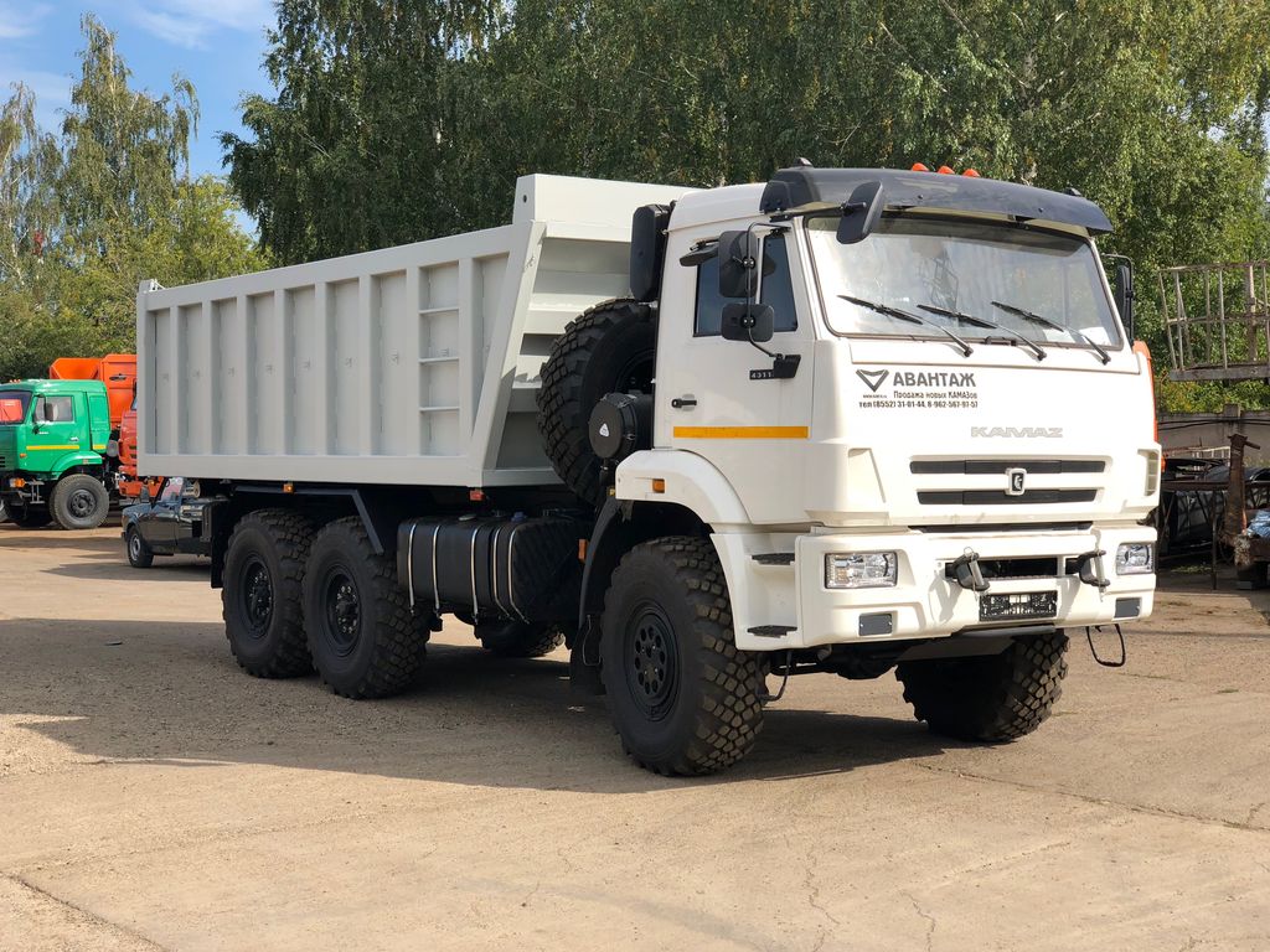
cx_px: 635
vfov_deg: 28.0
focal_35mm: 52
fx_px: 1908
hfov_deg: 36.8
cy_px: 476
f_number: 2.4
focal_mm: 6
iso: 16
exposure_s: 1/842
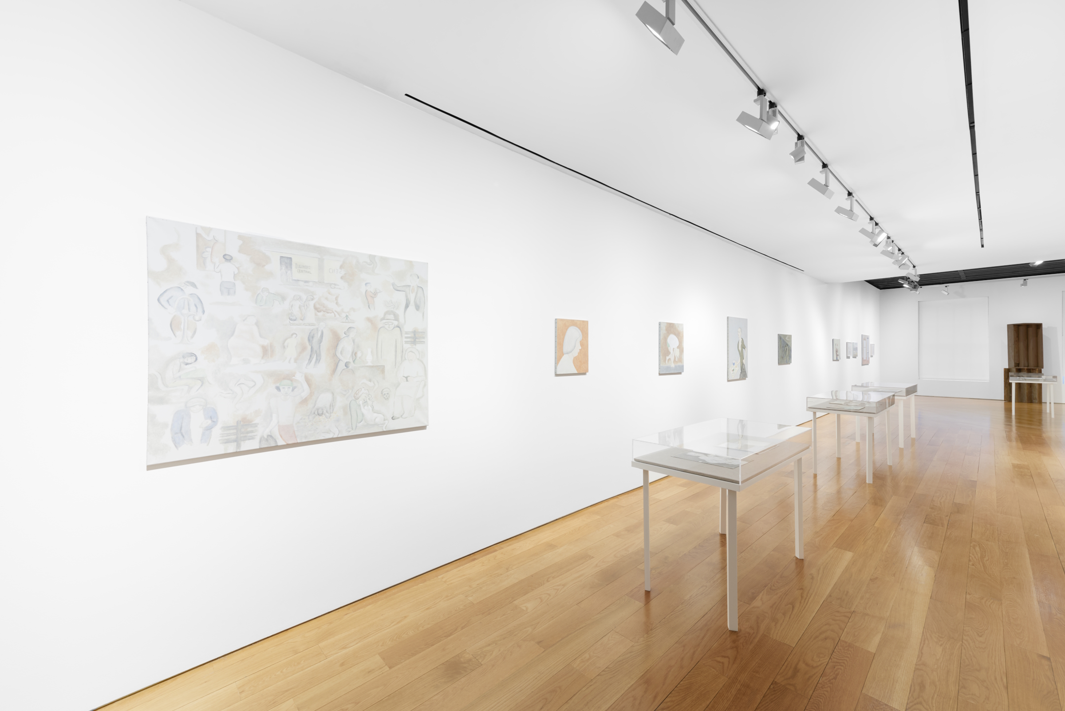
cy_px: 356
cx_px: 532
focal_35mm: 14
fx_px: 414
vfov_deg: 81.3
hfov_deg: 104.2
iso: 100
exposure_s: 1/3
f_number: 11
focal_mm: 14
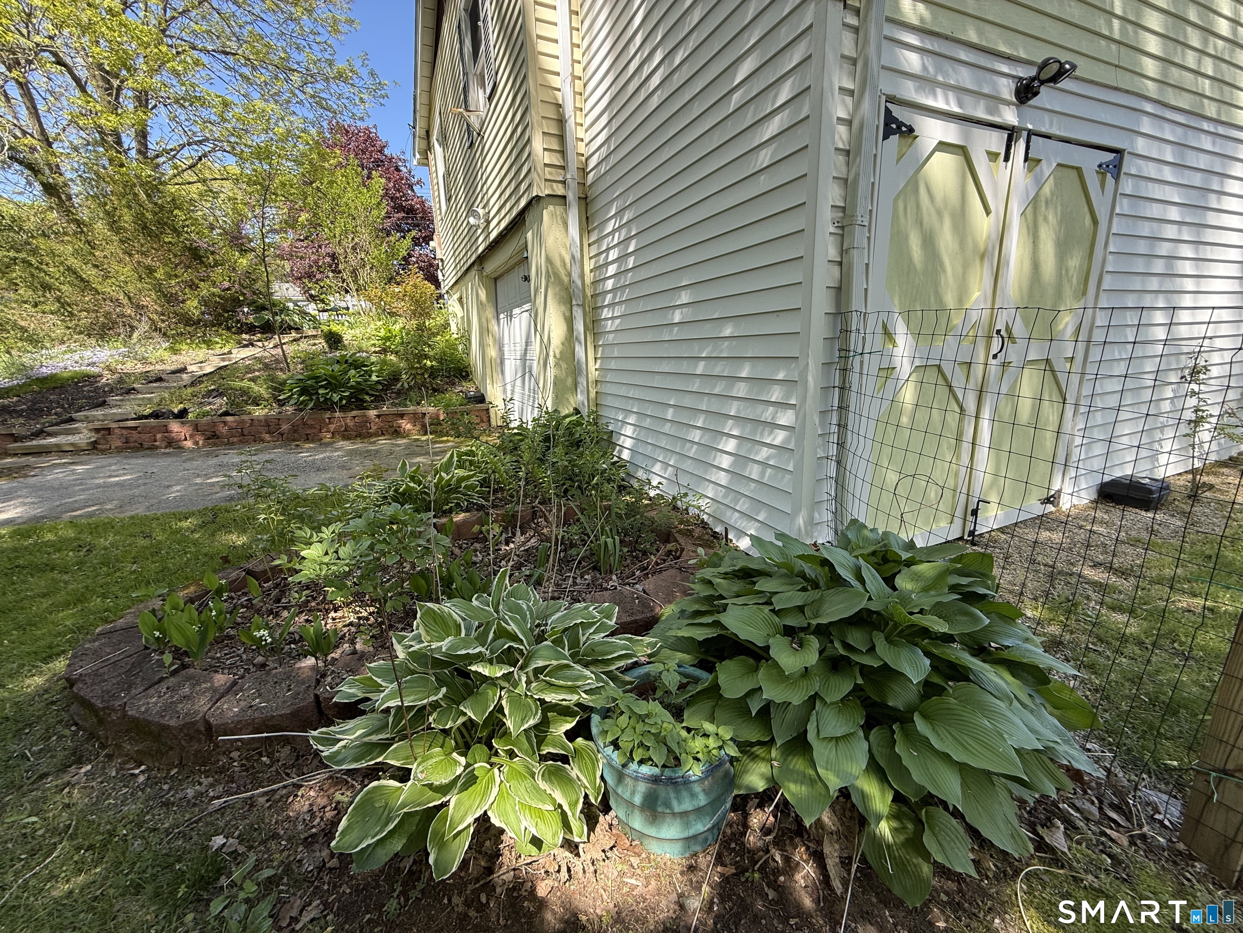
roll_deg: +1.9
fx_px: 503
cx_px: 622
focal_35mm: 14
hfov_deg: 102.1
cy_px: 466
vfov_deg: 85.7
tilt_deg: -13.6
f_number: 2.2
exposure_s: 1/286
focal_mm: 2.22
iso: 50
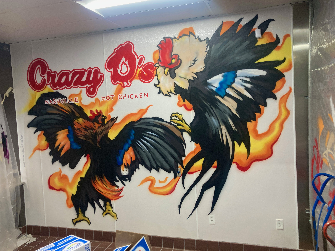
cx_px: 168
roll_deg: +2.7
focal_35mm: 29
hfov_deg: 61.7
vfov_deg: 48.2
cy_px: 123
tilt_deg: -2.5
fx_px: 281
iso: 80
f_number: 1.8
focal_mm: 3.99
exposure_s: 1/60
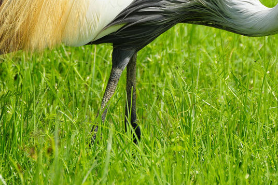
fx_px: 7943
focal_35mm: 1029
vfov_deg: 1.3
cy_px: 4
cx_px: 146
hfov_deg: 2.0
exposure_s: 1/400
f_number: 6.3
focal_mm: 345
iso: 125
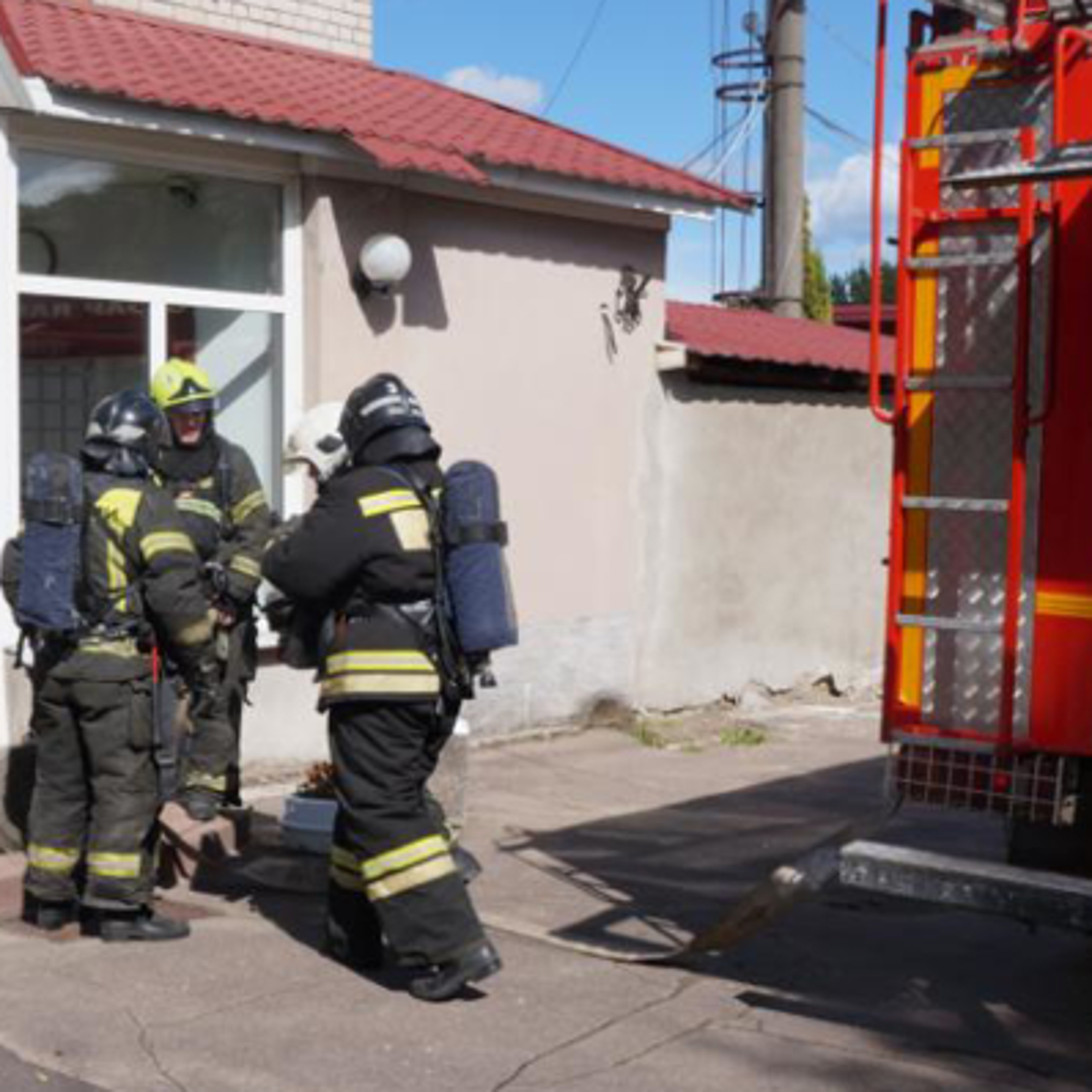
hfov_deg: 35.1
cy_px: 601
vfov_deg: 35.3
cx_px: 395
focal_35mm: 48
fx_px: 1713
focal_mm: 20
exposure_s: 1/160
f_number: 11
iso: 100
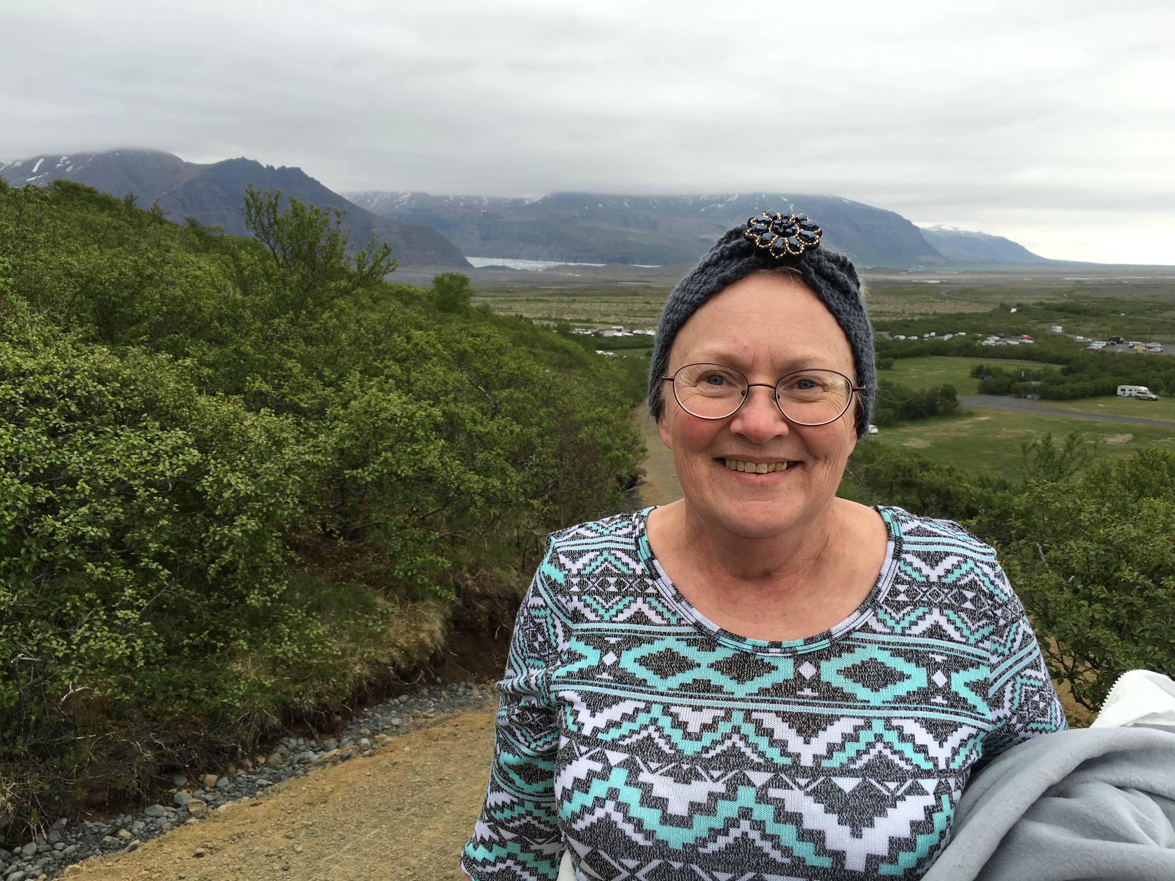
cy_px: 440
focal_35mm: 29
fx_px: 984
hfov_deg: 61.7
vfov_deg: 48.2
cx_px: 588
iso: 25
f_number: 2.2
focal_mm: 4.15
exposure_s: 1/295
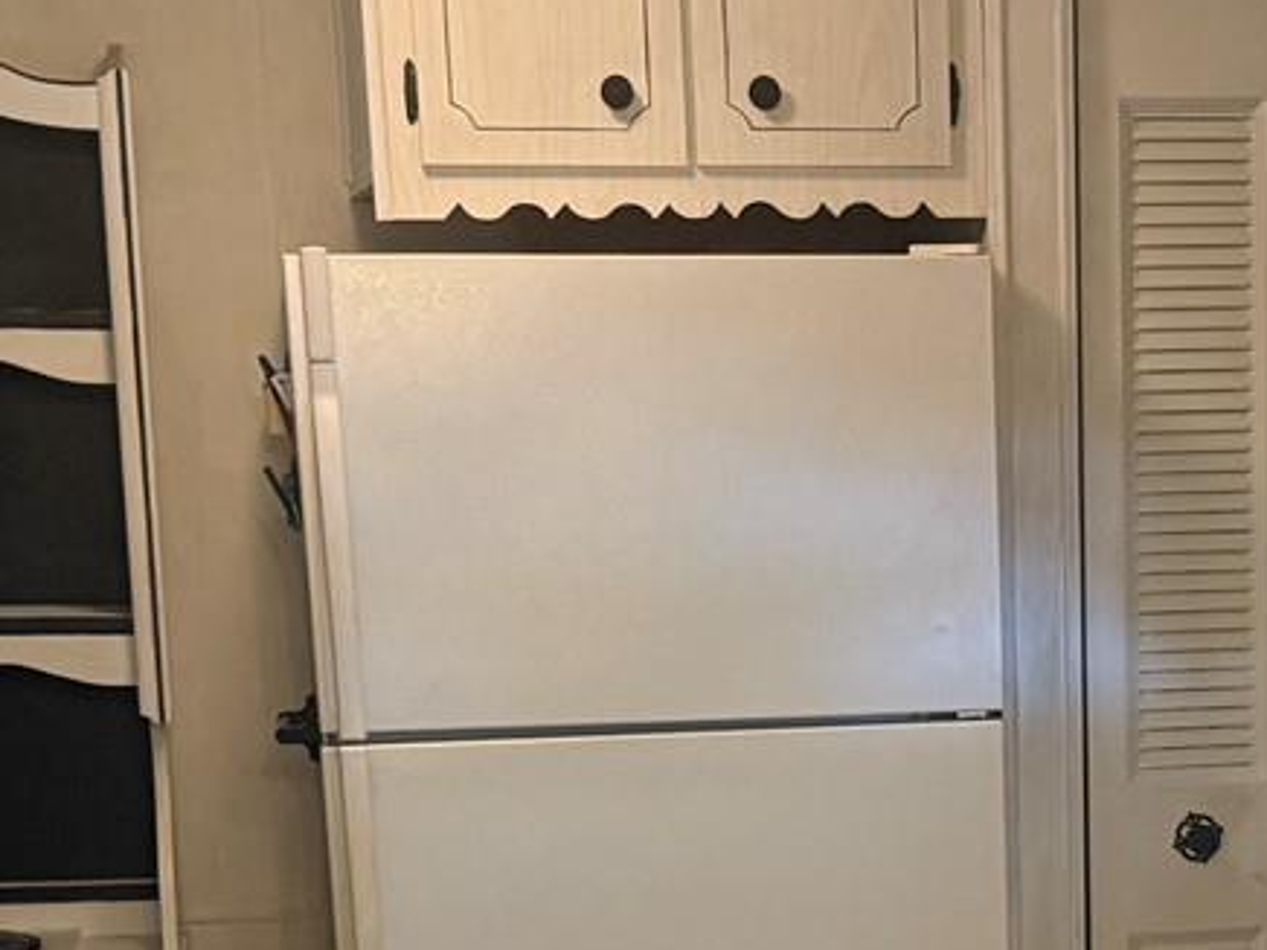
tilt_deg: -12.0
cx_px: 1069
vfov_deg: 16.1
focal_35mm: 88
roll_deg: +1.4
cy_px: 1124
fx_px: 3221
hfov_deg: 21.9
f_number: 1.78
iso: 400
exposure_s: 1/60
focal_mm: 6.76
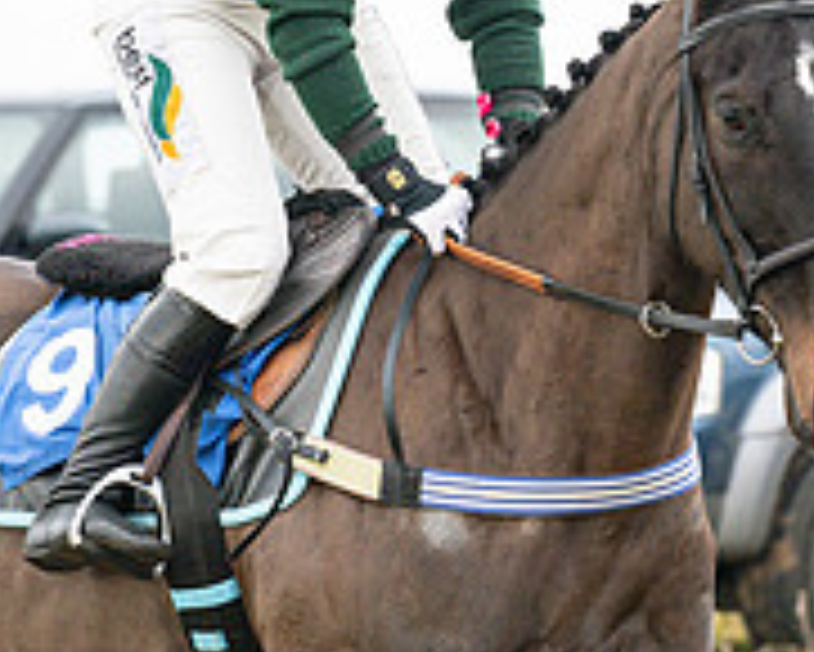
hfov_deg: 3.5
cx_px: 402
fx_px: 13474
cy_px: 410
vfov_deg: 2.8
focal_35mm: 559
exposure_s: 1/1000
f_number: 4.5
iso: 500
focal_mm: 135
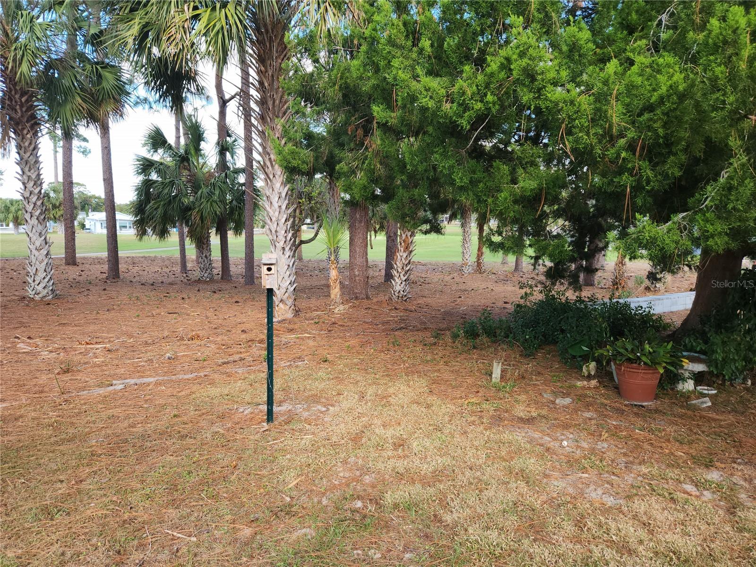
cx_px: 378
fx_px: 502
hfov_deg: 73.9
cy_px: 284
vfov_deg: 58.9
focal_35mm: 23
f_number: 1.8
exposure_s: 1/194
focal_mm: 5.4
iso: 20
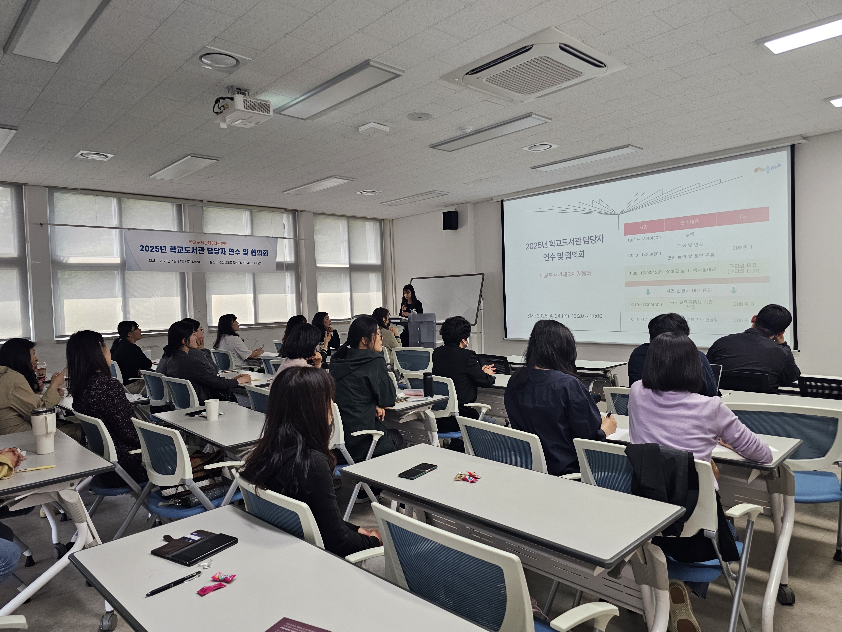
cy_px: 316
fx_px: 559
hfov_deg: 73.9
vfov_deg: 58.9
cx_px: 421
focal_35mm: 23
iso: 160
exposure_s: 1/120
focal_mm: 6.3
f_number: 1.7
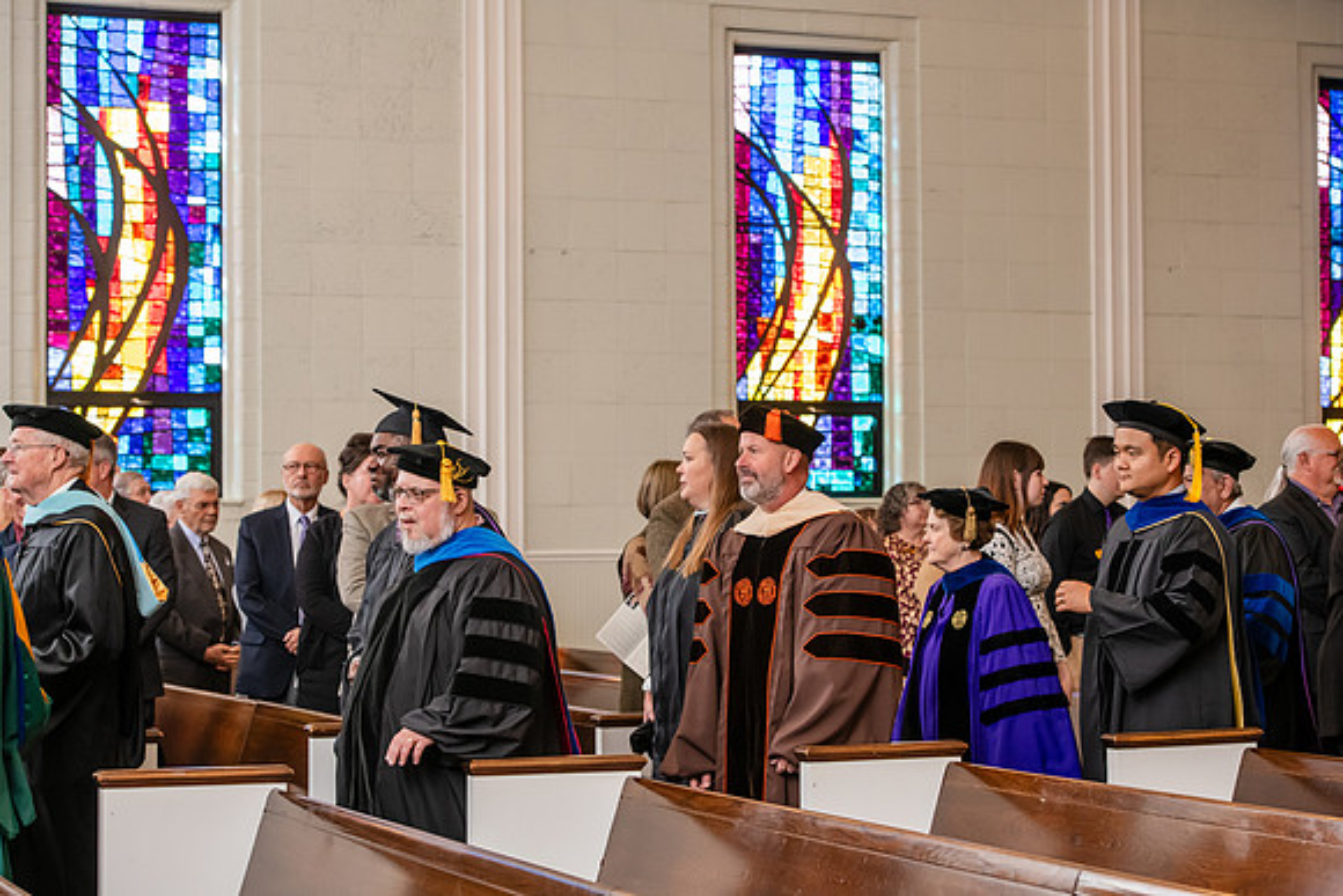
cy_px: 448
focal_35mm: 80
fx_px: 2985
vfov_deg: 17.1
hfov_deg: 25.4
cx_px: 672
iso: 2000
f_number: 5.6
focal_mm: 80
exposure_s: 1/200
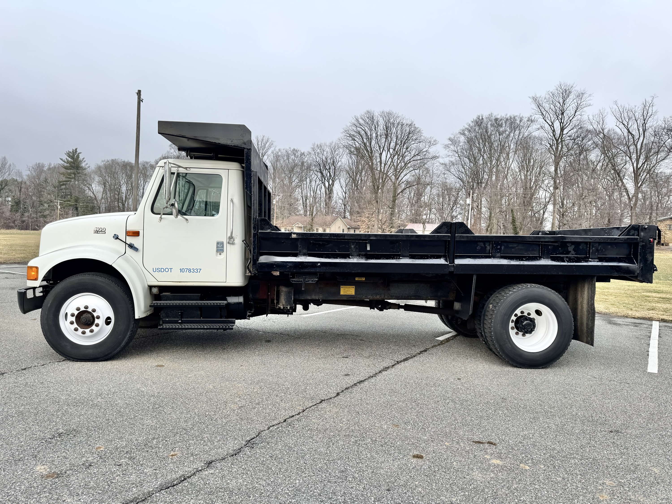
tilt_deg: -4.9
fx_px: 466
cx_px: 336
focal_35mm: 24
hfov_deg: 71.6
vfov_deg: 56.8
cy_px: 252
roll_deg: -1.6
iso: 80
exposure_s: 1/262
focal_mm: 6.76
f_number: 1.78
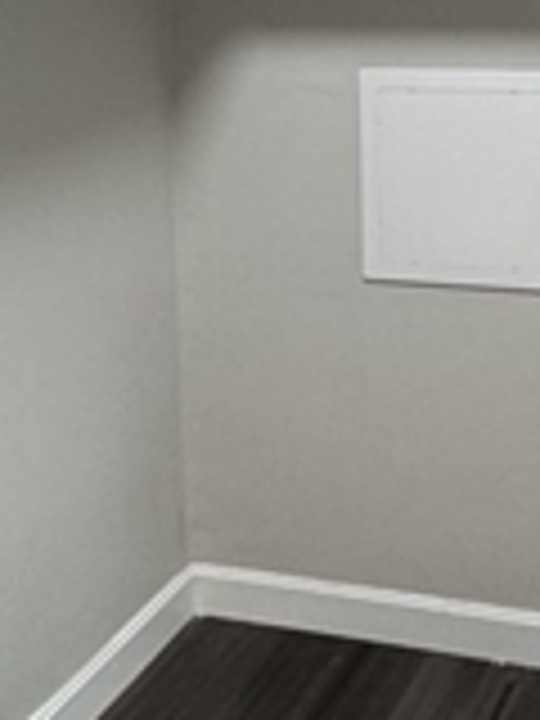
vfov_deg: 28.1
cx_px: 400
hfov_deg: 21.8
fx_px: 1394
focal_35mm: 67
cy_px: 99
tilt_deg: -6.9
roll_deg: +1.5
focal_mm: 2.22
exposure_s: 1/60
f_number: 2.2
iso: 160
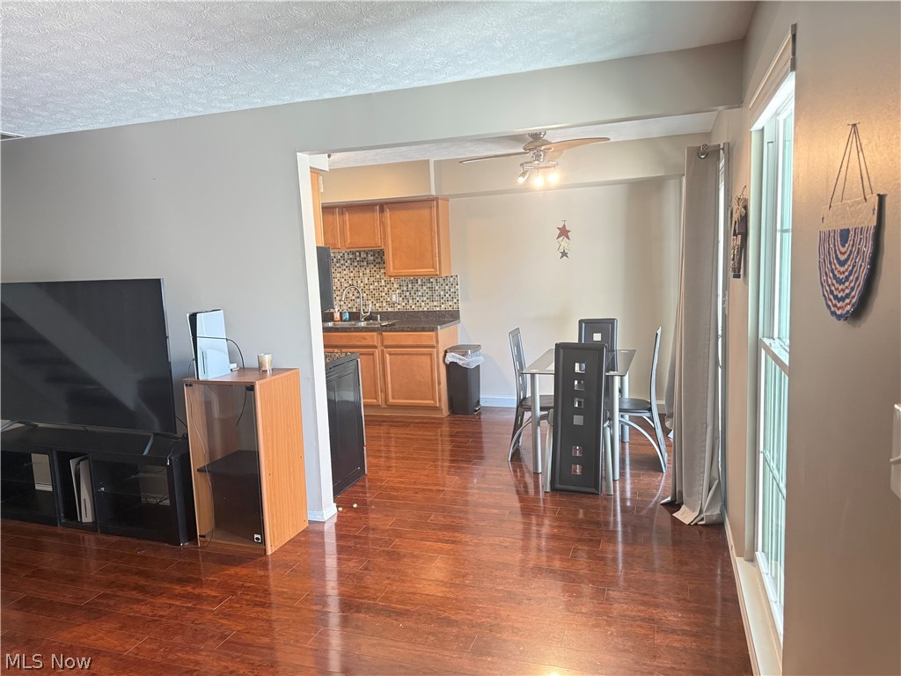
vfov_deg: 56.8
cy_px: 338
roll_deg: +2.3
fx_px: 625
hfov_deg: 71.6
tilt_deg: -7.2
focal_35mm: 24
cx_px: 450
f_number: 1.78
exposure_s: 1/60
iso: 500
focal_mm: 6.76
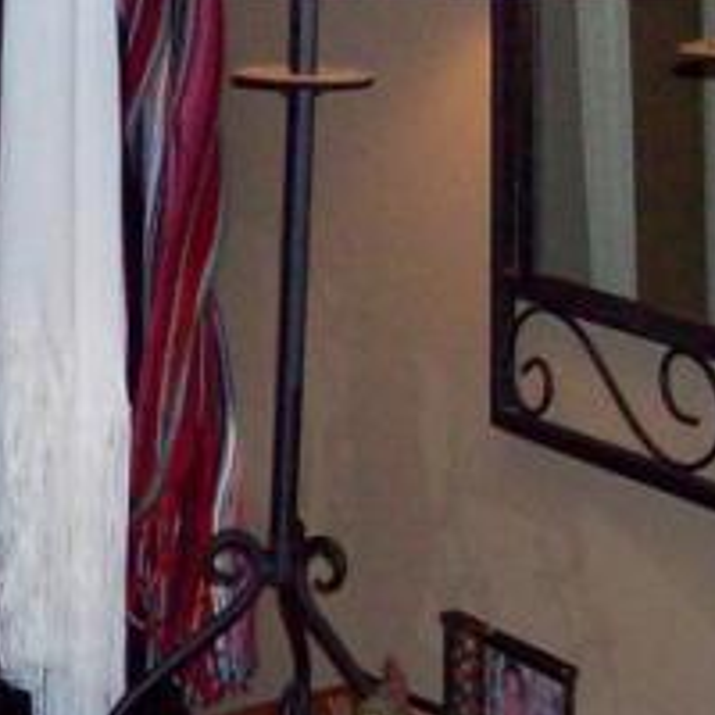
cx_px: -238
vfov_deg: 10.7
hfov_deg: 10.5
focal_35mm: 163
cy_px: 154
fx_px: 3809
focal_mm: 6
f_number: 2.7
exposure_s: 1/64
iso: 140
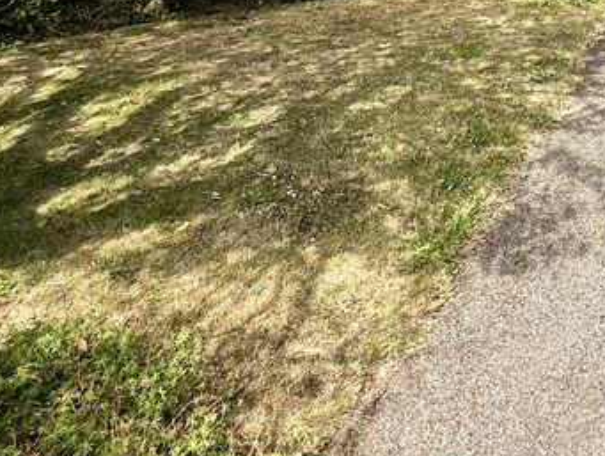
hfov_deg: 40.9
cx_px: 557
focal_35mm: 42
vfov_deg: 27.2
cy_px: -177
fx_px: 735
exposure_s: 1/1285
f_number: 2.2
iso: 50
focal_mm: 2.22
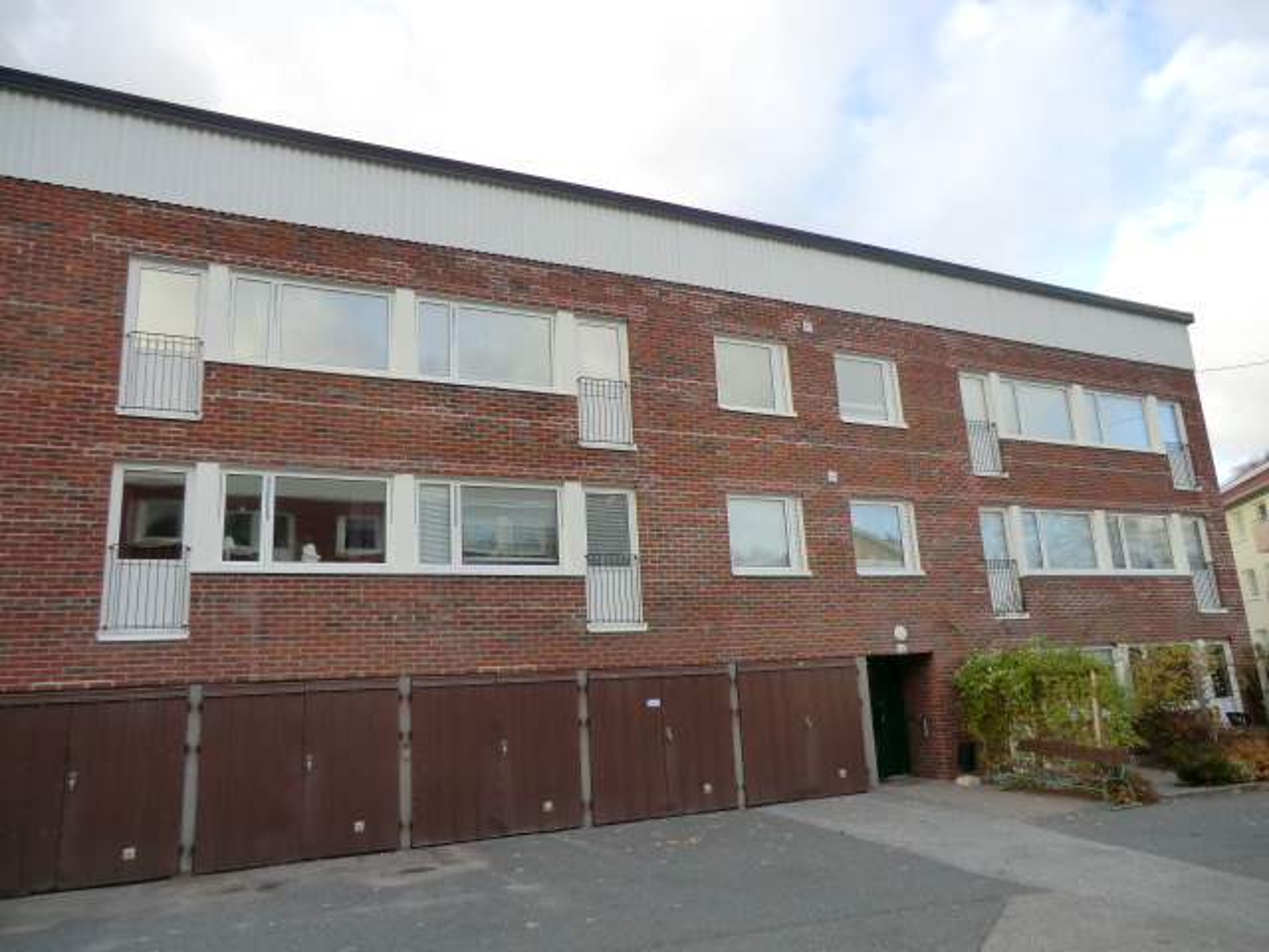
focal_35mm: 24
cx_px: 634
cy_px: 476
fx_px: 880
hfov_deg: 71.6
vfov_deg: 56.8
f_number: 3.2
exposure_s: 1/200
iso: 64
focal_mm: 4.3
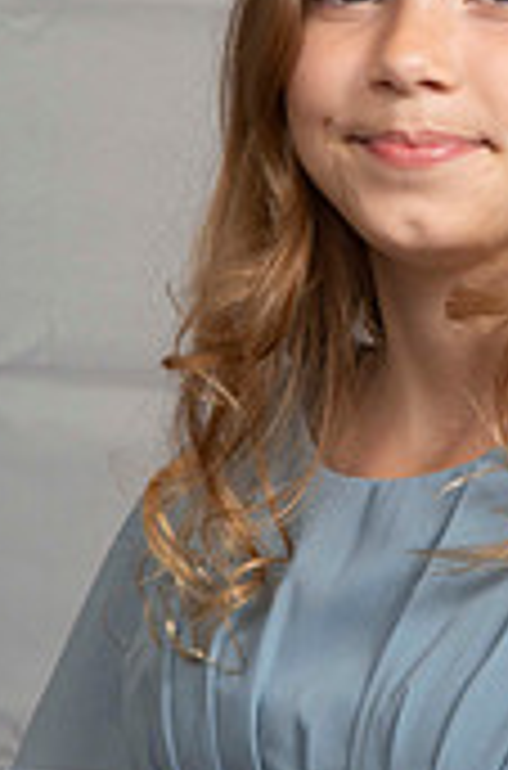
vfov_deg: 7.5
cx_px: 456
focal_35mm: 277
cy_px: 230
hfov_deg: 4.9
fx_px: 5899
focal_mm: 70
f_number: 6.3
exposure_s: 1/60
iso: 100
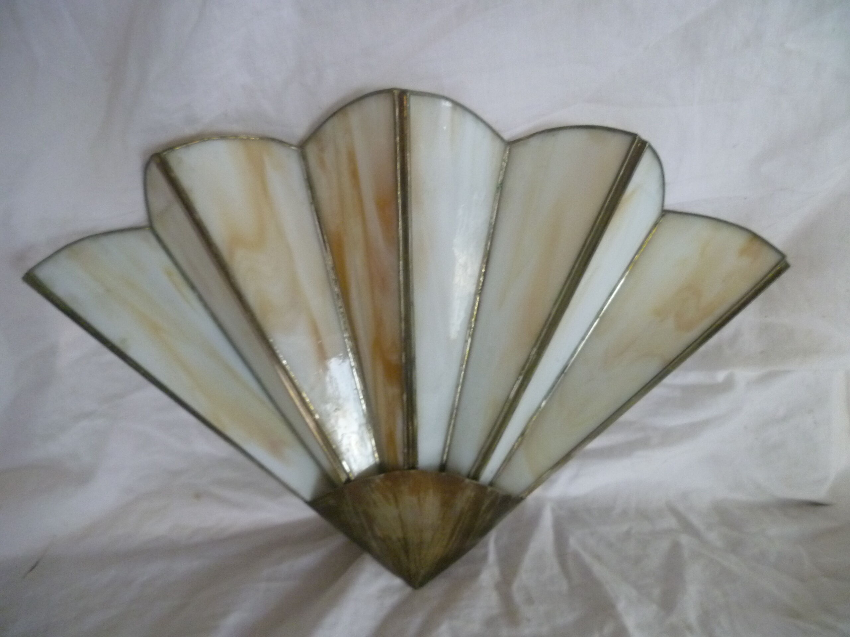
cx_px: 425
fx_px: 688
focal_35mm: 28
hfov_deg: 63.4
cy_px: 318
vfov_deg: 49.7
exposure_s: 1/20
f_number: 2.8
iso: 400
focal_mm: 5
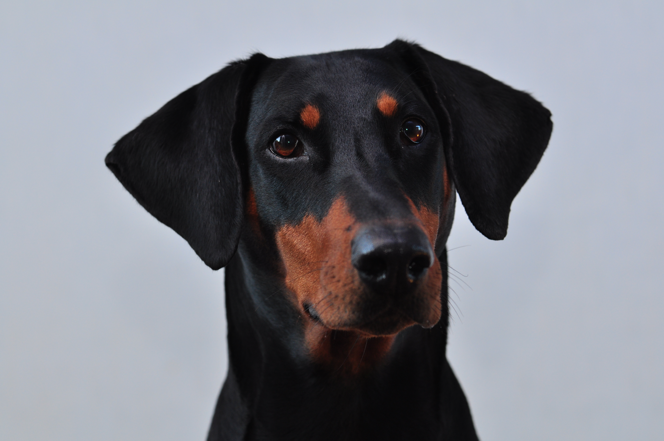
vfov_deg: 10.6
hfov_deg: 15.9
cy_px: 220
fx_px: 2376
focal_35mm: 129
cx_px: 332
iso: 400
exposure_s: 1/60
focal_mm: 86
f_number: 4.5
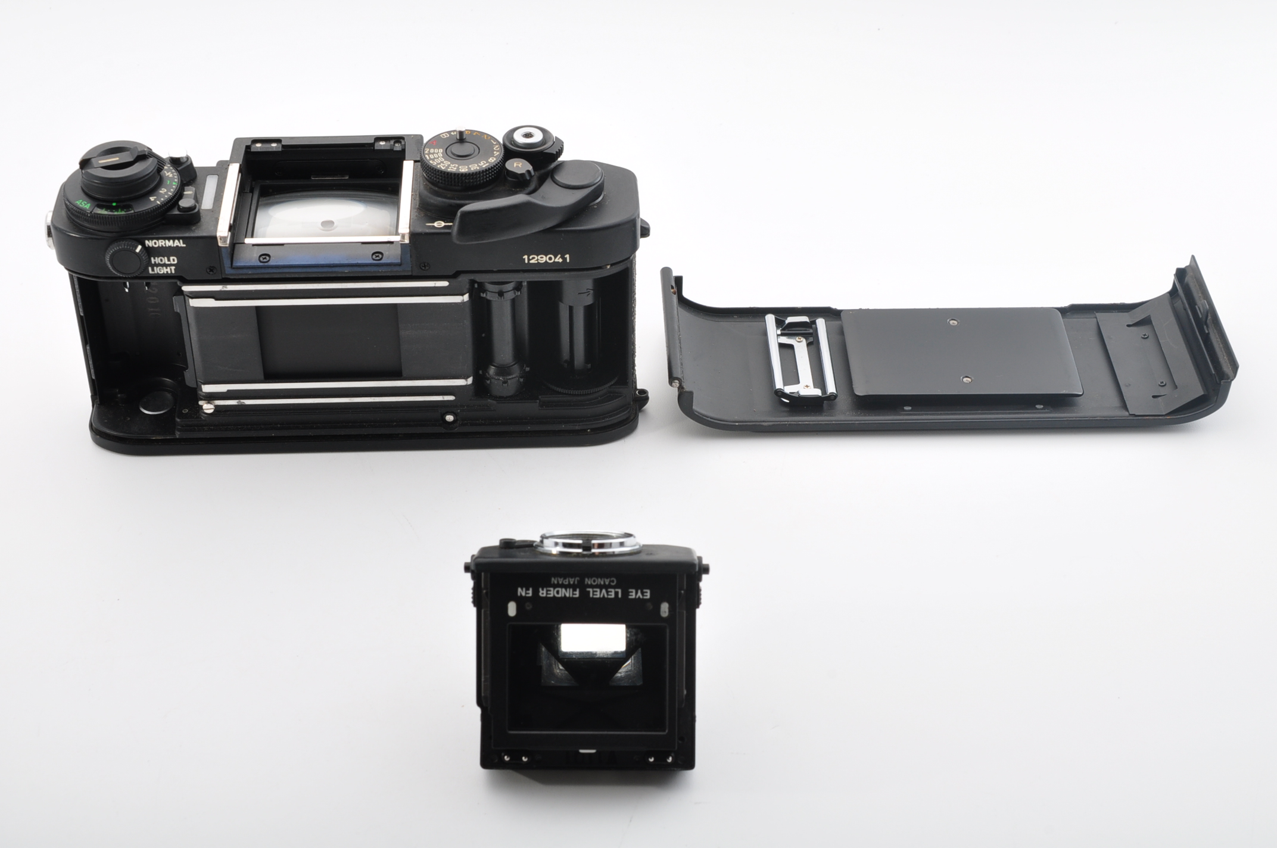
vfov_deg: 22.6
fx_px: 2126
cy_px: 424
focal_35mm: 60
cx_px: 638
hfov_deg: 33.4
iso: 200
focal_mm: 40
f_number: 14
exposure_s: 1/200
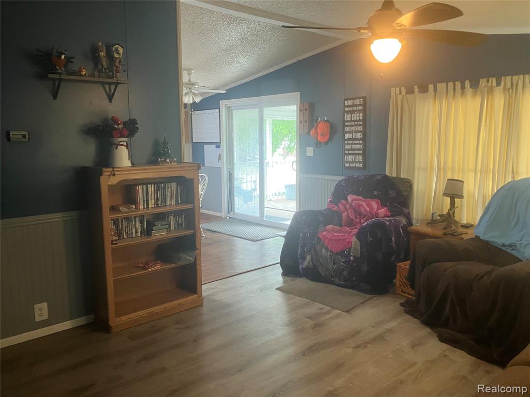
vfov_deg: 49.7
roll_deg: -0.3
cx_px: 265
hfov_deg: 63.4
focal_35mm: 28
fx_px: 429
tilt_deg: -5.9
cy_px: 198
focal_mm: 3.99
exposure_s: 1/60
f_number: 1.8
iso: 320
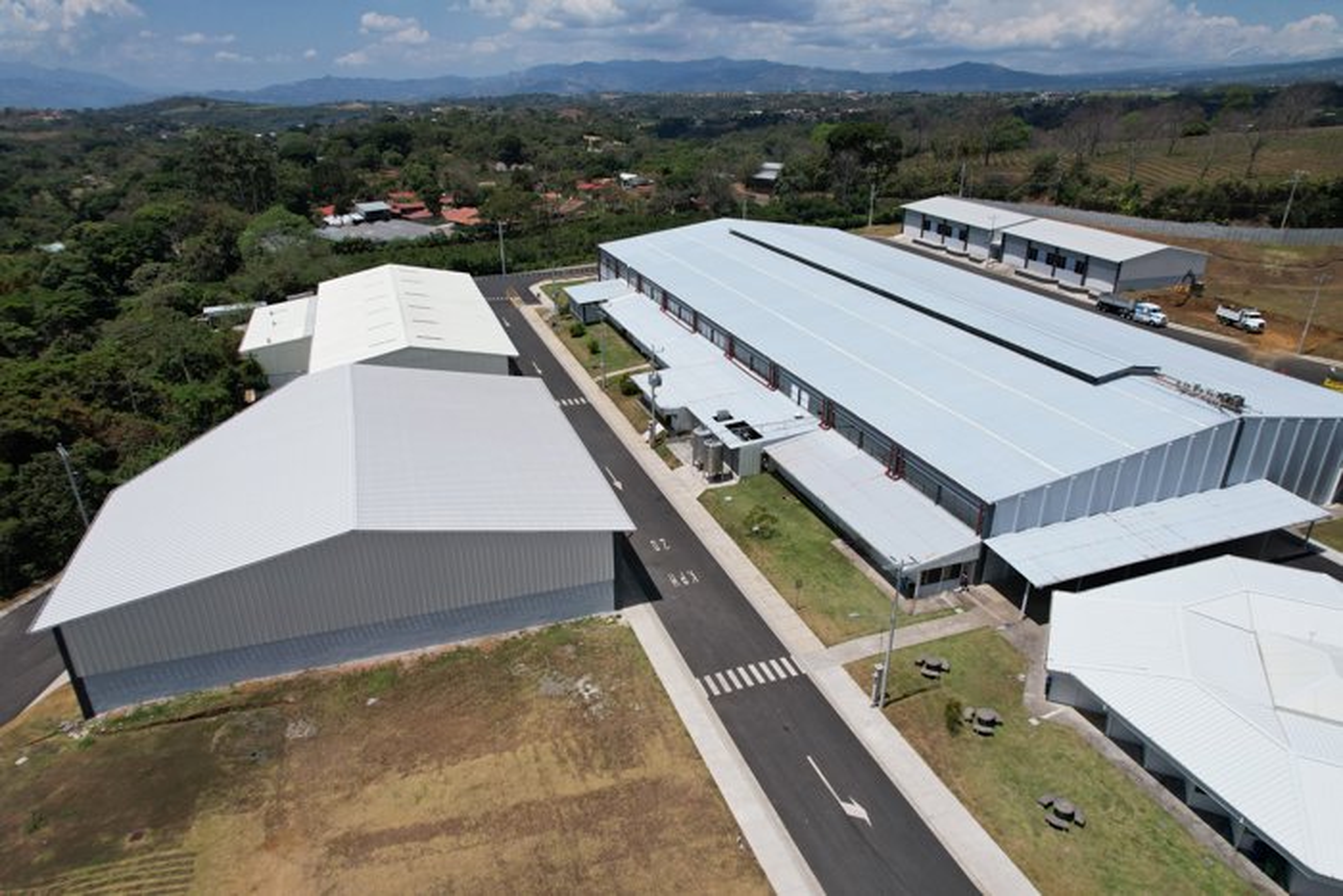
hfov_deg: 78.6
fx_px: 821
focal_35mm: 22
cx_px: 672
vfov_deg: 57.2
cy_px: 448
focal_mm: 8.38
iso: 160
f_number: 2.8
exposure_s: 1/6000
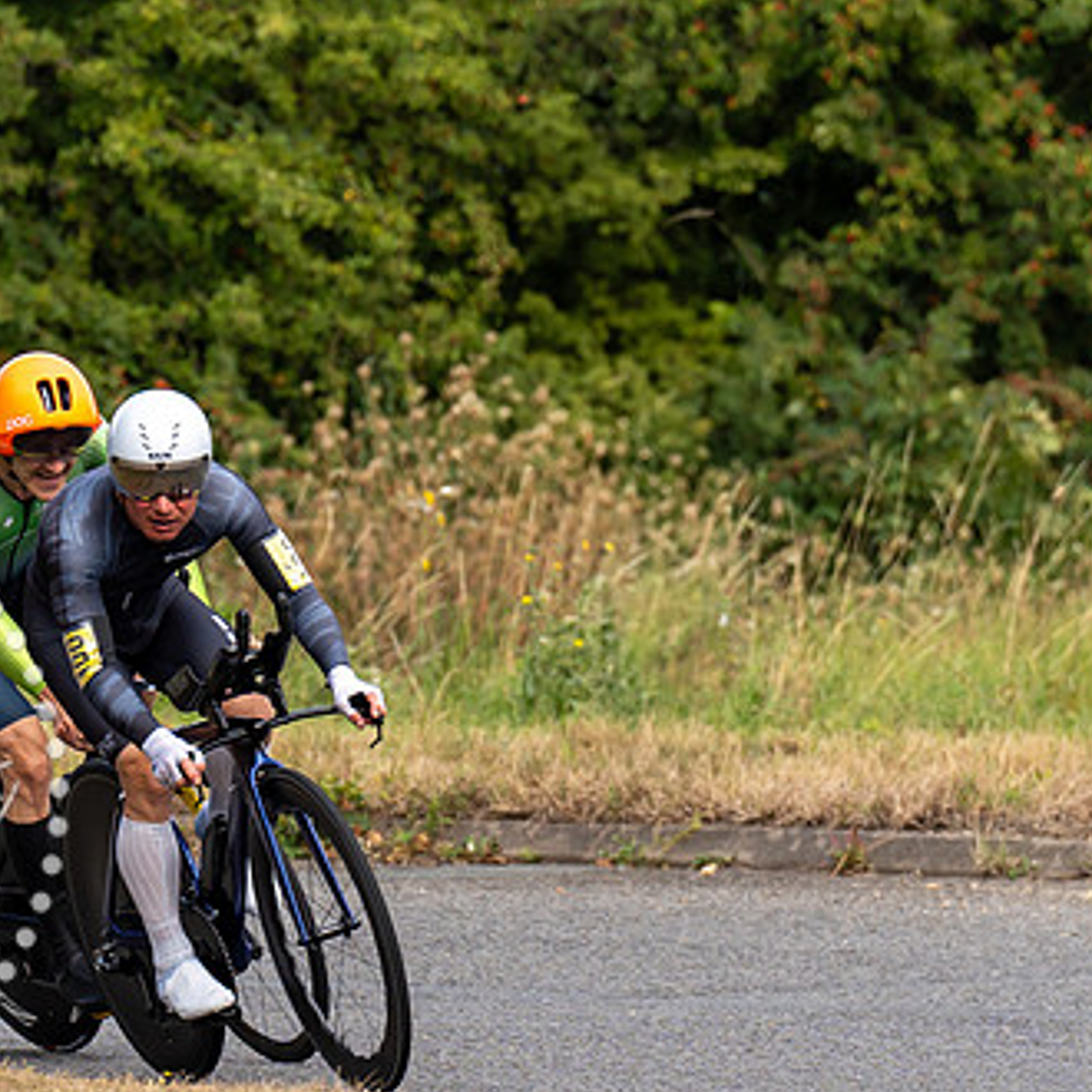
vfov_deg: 3.1
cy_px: 673
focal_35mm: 569
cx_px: -16
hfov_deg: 3.1
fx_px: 20308
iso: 200
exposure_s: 1/1000
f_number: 4
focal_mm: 191
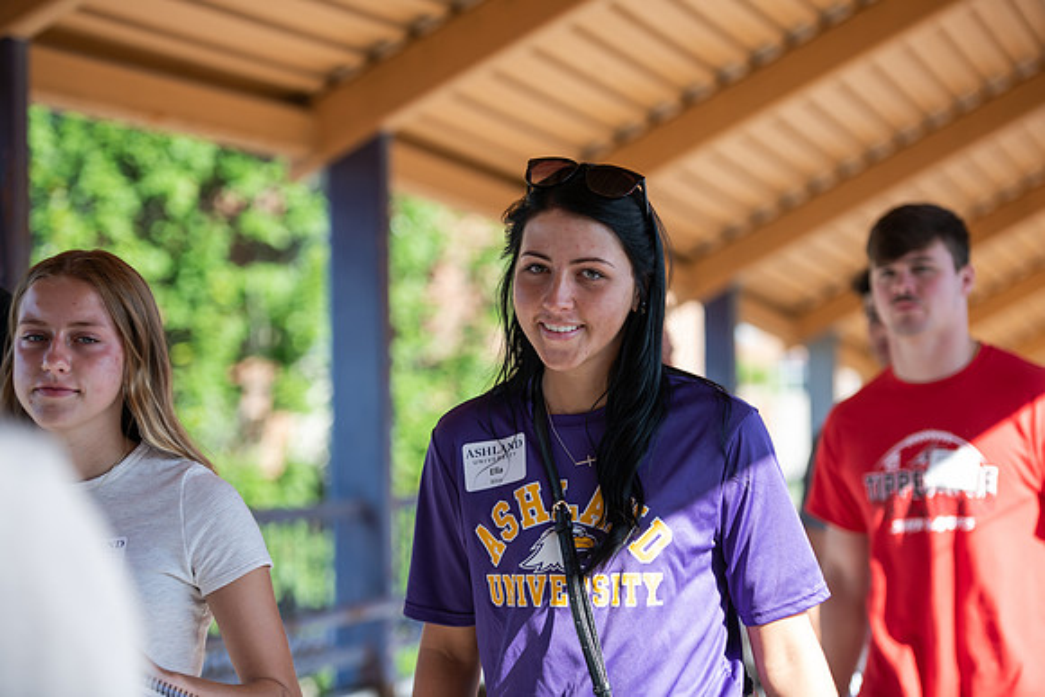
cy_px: 348
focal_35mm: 100
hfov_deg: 20.4
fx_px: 2903
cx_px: 522
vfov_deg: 13.7
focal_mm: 100
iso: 100
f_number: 3.2
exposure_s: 1/250
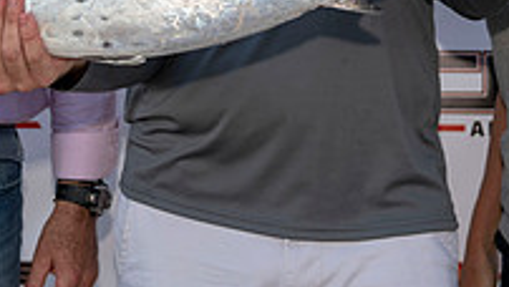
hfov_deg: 14.3
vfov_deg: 7.9
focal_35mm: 150
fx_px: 2026
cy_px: -171
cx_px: 224
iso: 50
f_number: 4.5
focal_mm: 50
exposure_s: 1/100
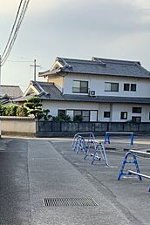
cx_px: 65
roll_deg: -0.2
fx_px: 394
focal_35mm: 63
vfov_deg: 31.1
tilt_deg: -9.5
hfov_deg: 21.6
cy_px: 181
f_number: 1.8
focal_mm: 4.25
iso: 25
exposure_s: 1/324
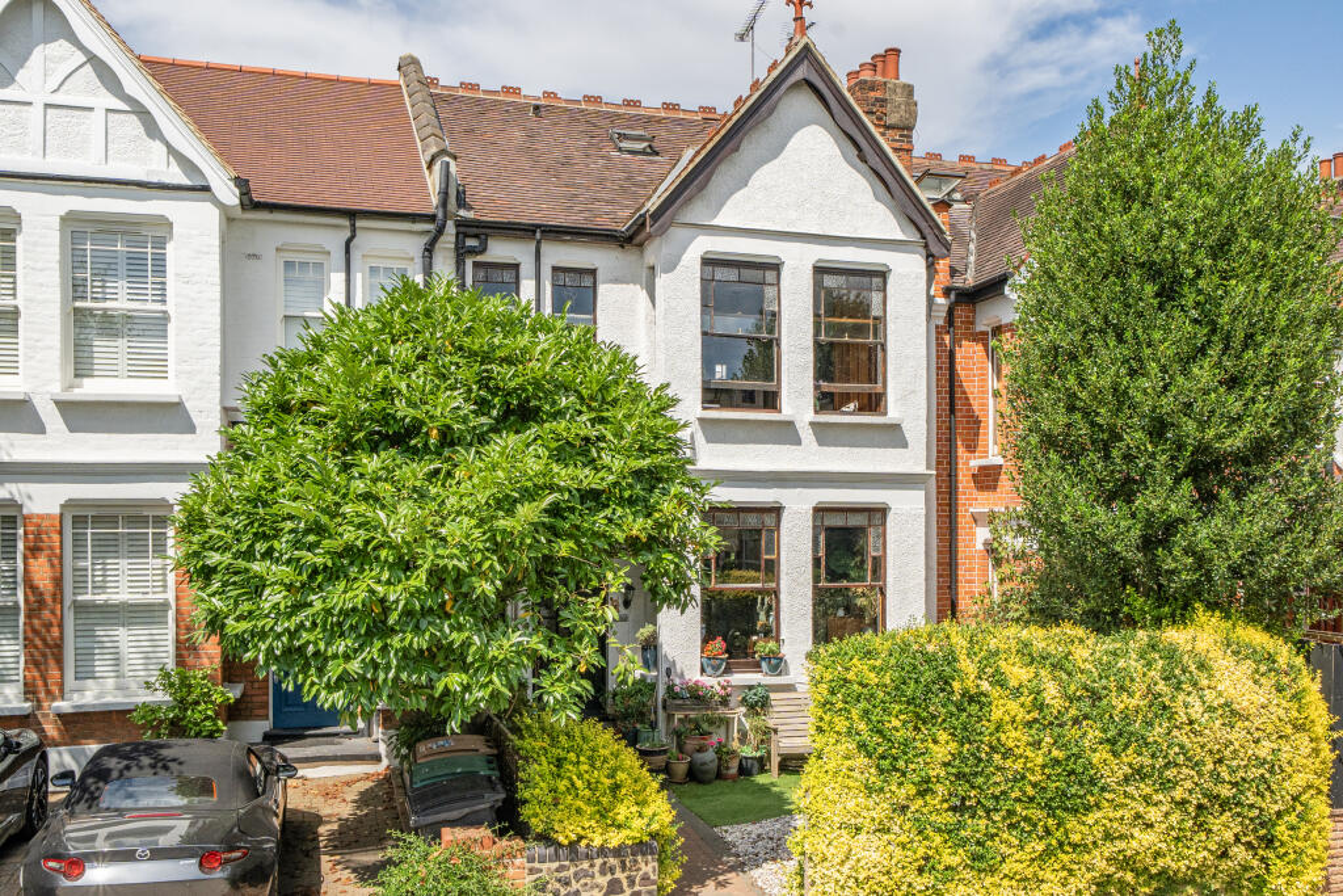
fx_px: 1045
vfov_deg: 46.4
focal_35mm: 28
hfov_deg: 65.5
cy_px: 448
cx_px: 672
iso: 400
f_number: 11
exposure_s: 1/800
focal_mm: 19
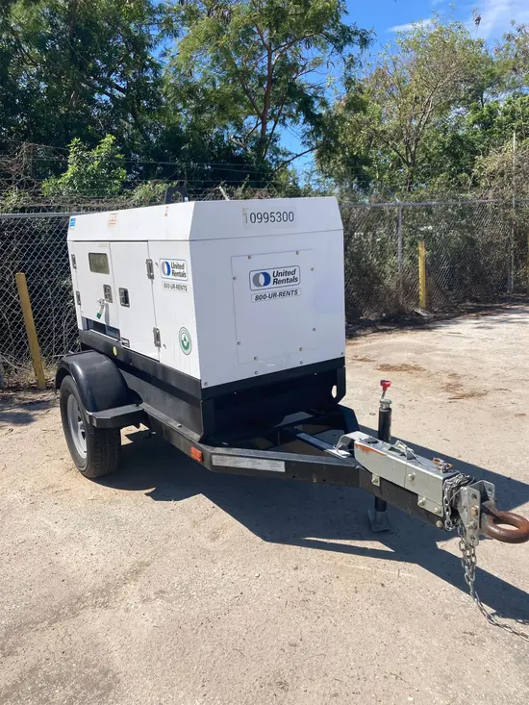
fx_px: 570
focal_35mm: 28
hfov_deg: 49.8
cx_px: 264
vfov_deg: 63.4
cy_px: 352
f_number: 1.8
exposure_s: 1/2315
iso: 20
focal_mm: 3.99
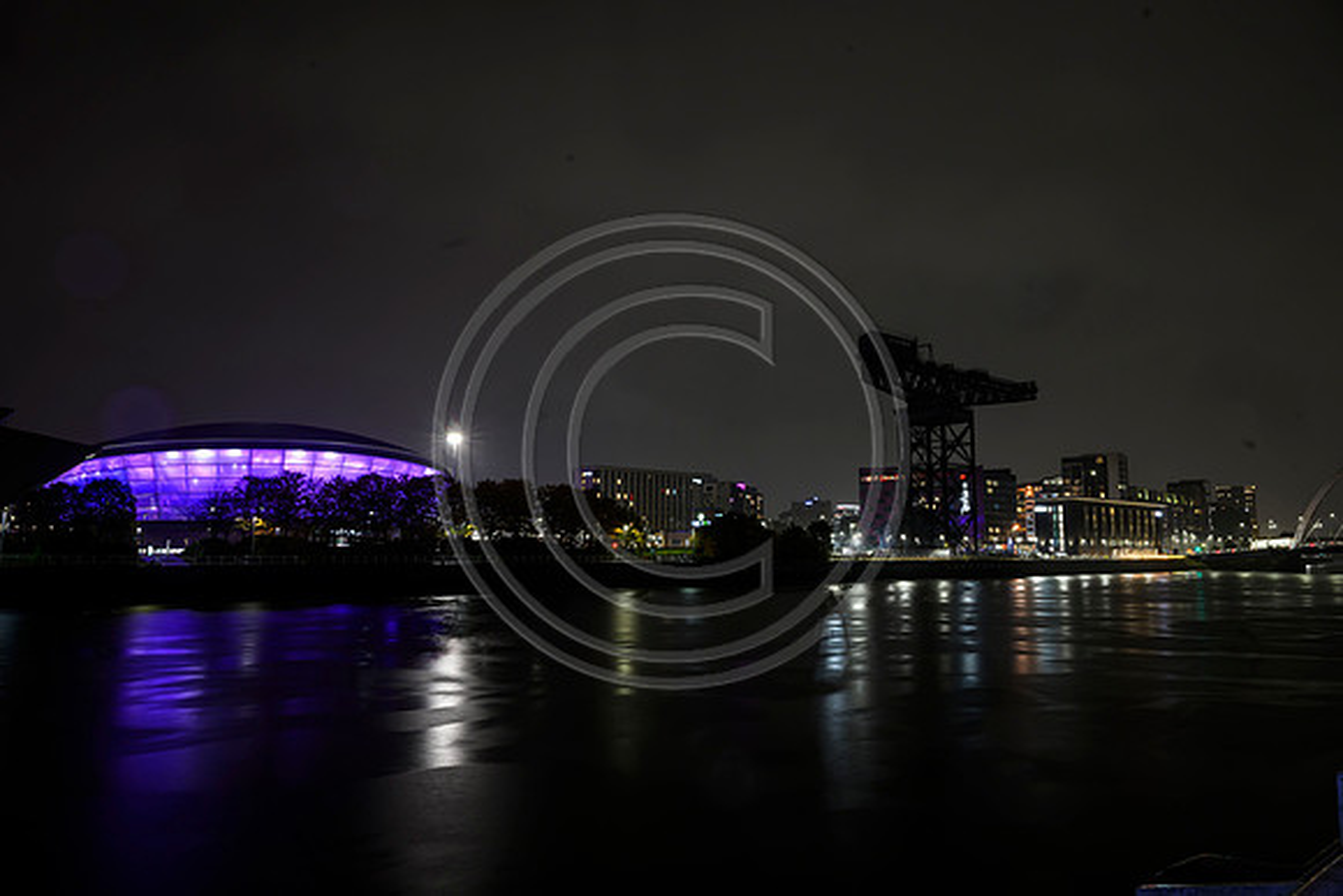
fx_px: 896
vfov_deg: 53.2
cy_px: 448
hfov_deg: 73.7
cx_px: 672
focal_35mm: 24
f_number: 11
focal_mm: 24
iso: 500
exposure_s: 3
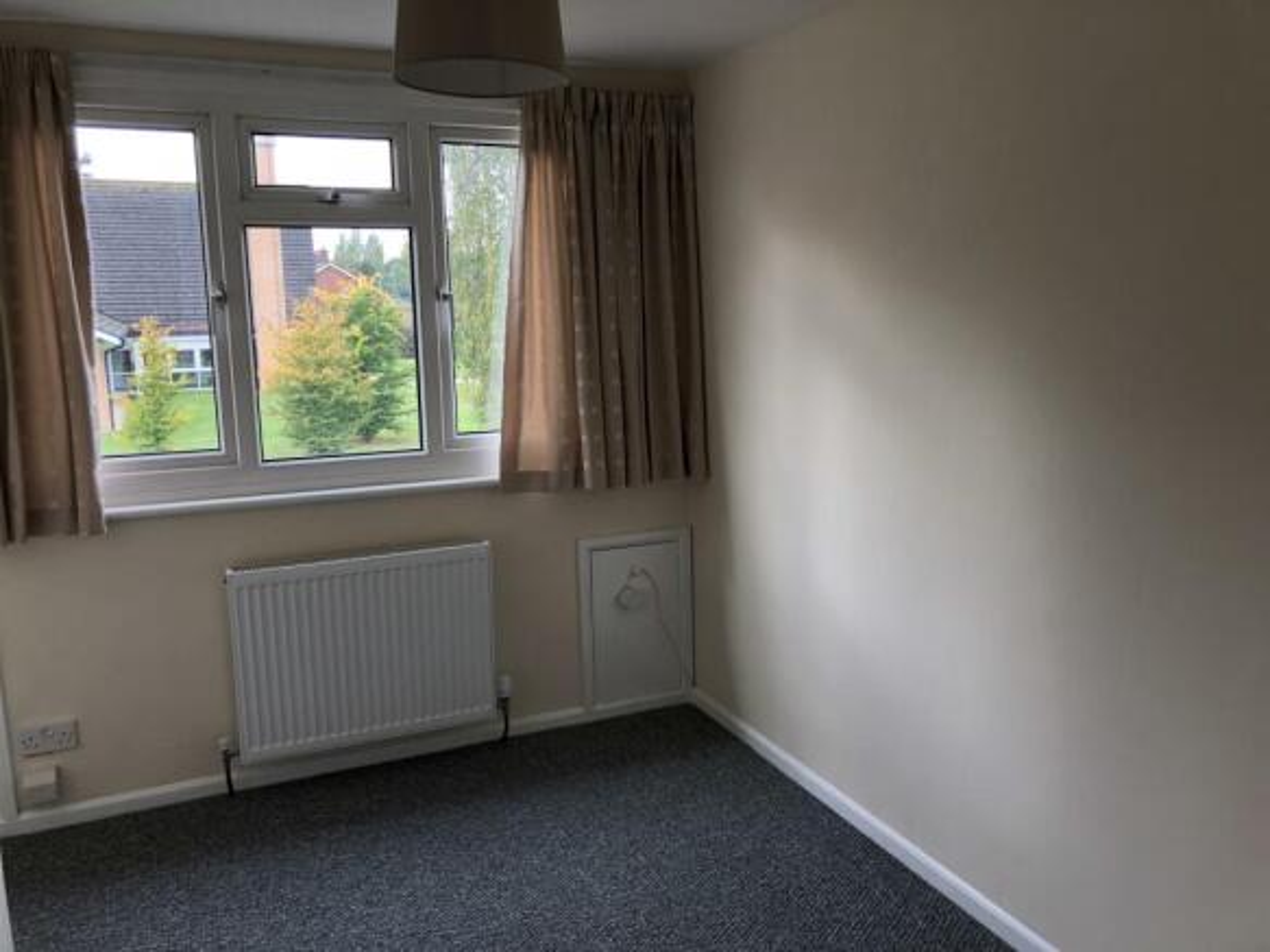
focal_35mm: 29
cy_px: 476
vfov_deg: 48.2
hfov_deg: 61.7
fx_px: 1064
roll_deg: +0.8
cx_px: 635
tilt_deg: -10.5
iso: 40
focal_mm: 3.99
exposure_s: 1/100
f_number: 1.8
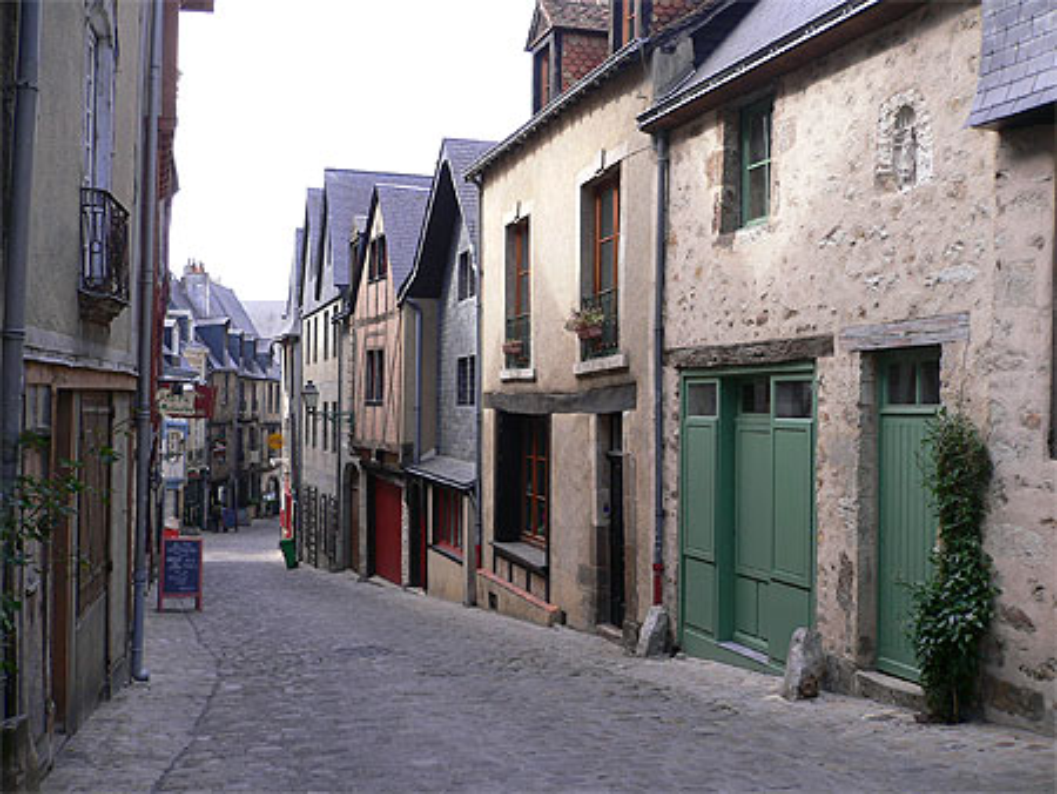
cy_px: 397
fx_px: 1069
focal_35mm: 35
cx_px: 528
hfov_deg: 52.6
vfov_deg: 40.7
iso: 80
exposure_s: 1/250
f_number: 2.8
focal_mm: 5.8
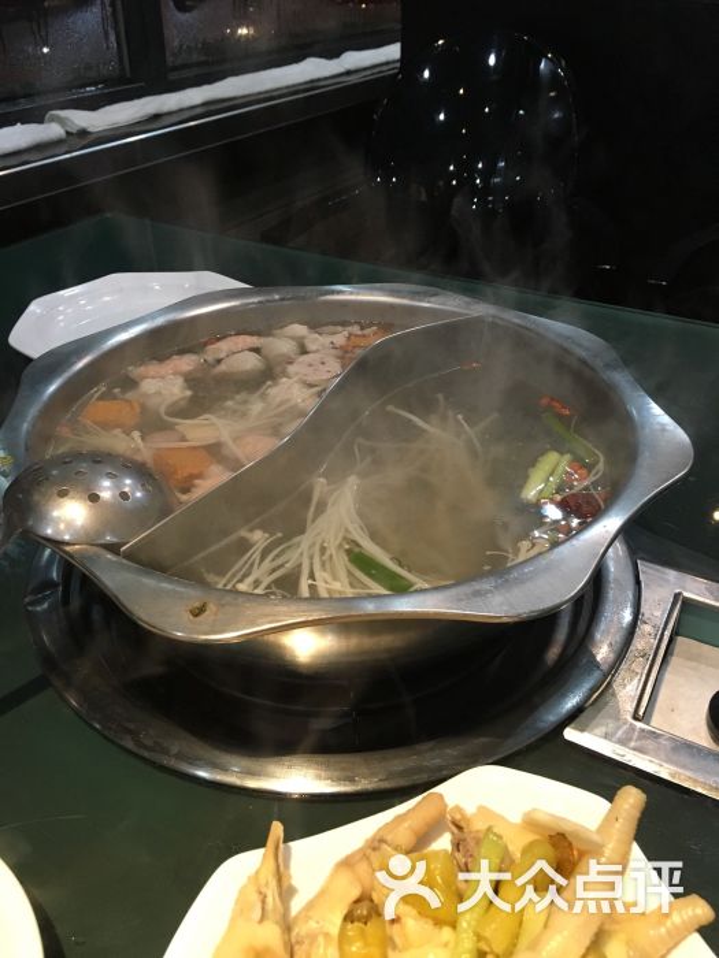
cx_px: 360
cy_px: 479
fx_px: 803
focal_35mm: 29
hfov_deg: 48.2
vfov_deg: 61.7
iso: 200
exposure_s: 1/33
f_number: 2.2
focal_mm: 4.15
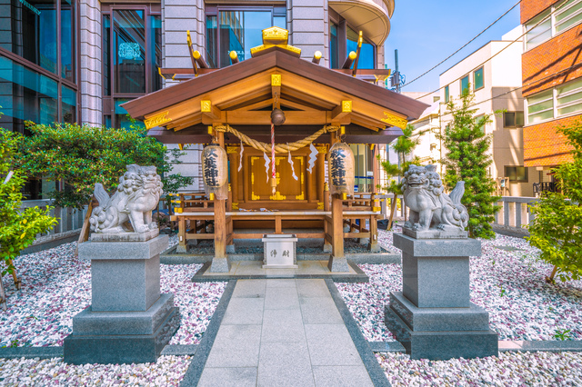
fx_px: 259
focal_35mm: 16
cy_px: 194
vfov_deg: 73.7
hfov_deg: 96.8
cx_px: 291
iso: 100
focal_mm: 16
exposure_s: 1/50
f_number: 10
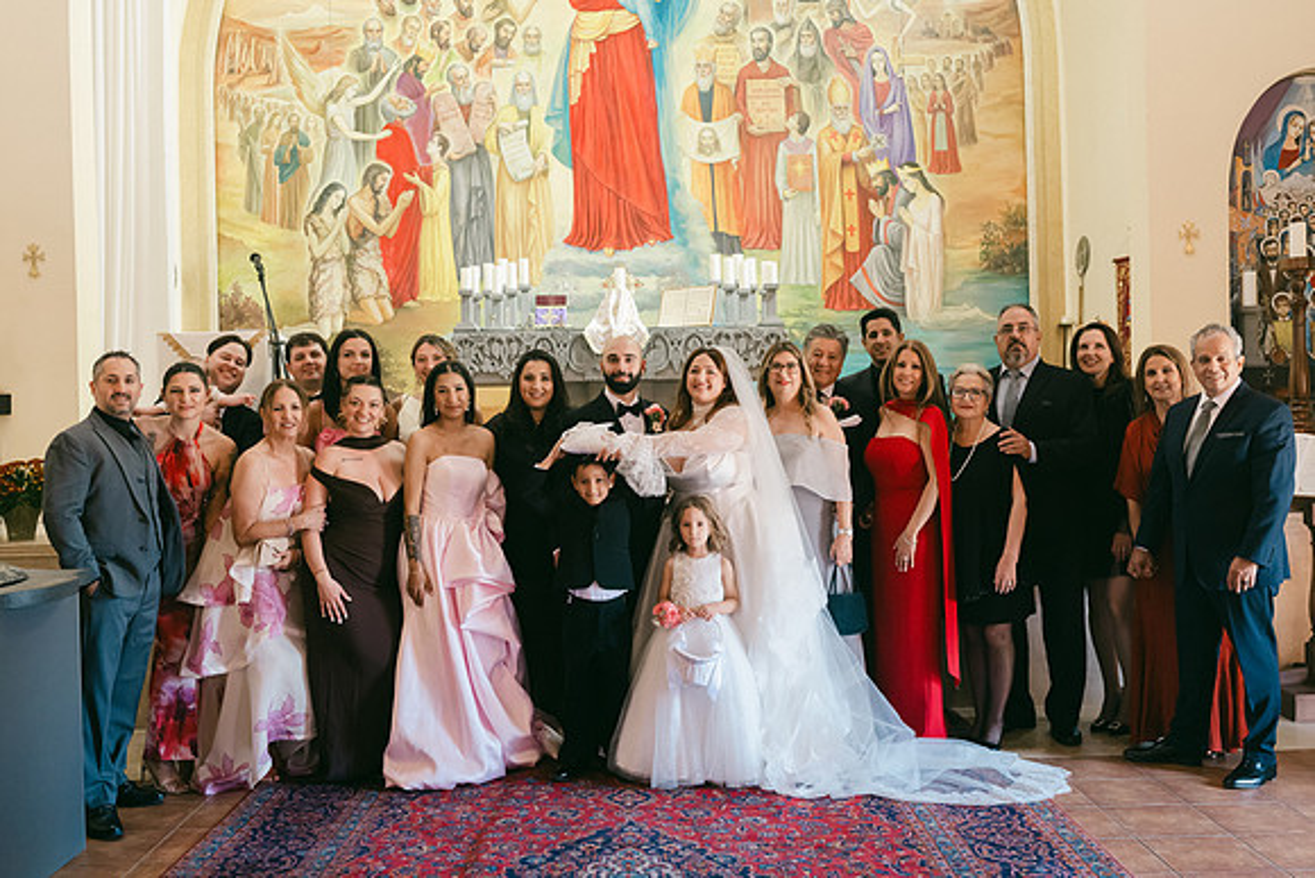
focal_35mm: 36
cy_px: 430
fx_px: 1305
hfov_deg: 53.5
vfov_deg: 37.2
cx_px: 644
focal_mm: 35
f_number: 4
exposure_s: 1/125
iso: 2500
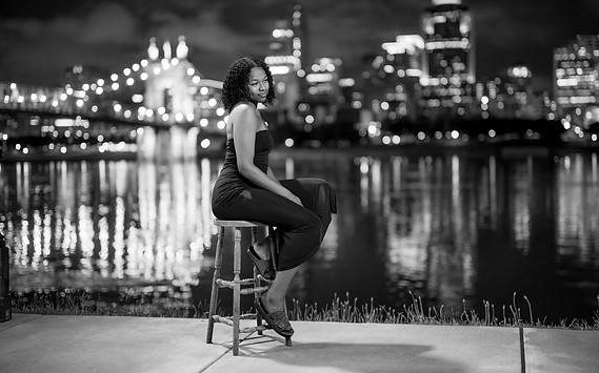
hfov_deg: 38.9
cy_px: 173
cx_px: 304
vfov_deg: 24.8
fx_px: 848
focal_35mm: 52
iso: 320
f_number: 1.2
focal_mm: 50
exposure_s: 1/50
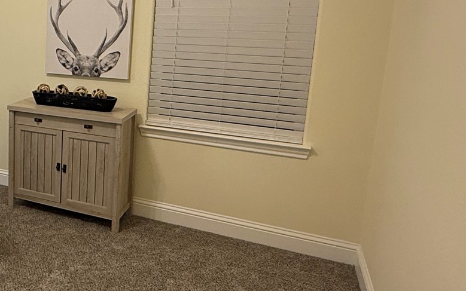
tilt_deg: -8.6
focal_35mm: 39
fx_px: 495
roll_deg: -0.8
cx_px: -29
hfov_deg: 41.6
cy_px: 89
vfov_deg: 32.4
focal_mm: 2.22
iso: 160
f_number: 2.2
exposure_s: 1/60
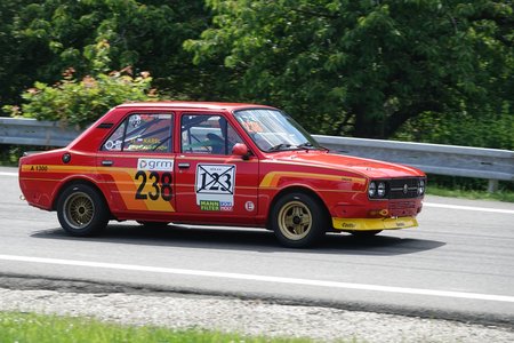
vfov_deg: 8.4
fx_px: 2341
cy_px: 172
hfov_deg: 12.5
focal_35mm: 164
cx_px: 257
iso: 250
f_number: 4
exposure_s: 1/800
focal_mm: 60.29
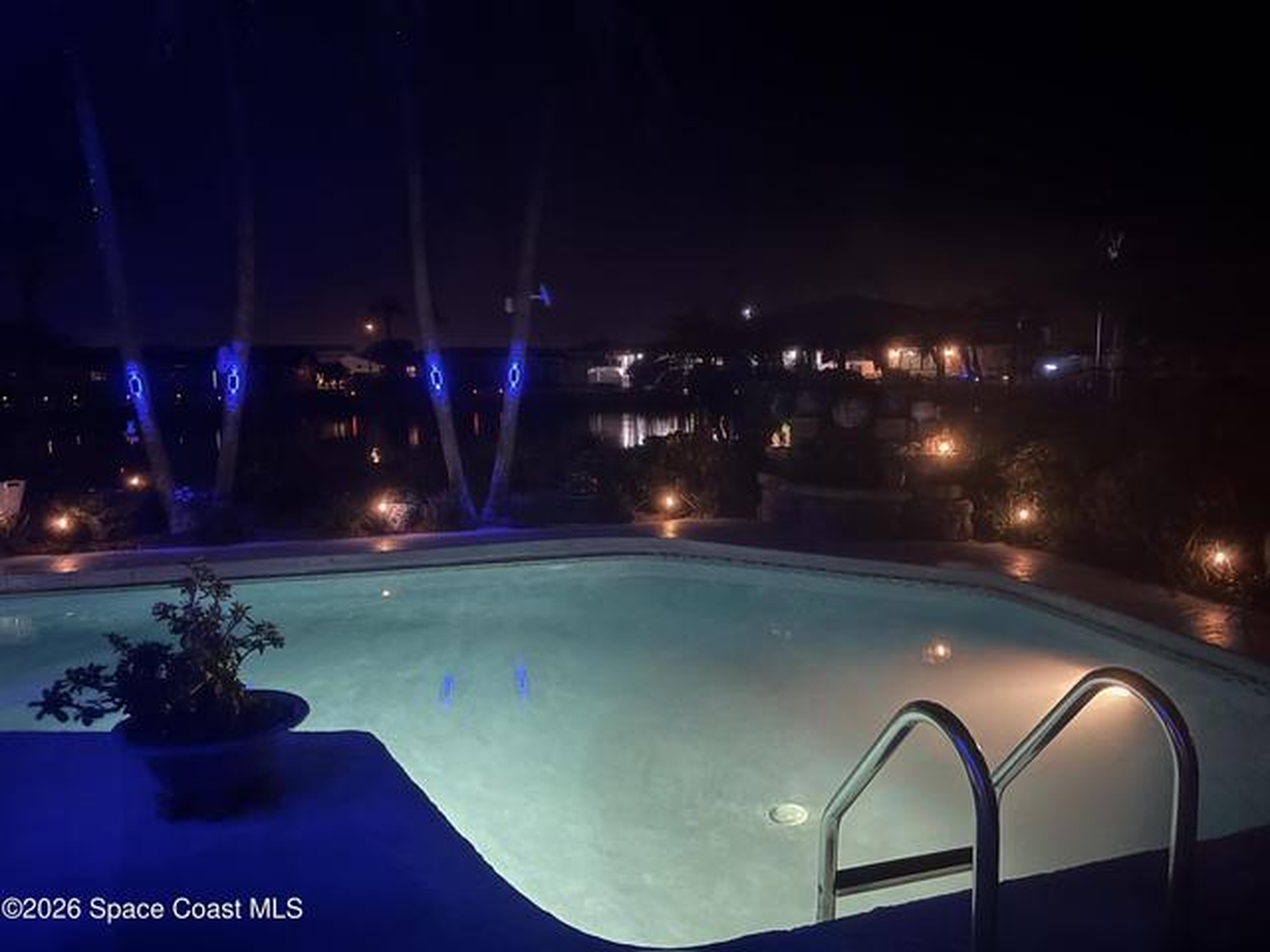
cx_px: 635
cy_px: 476
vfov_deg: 53.1
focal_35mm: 26
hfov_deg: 67.3
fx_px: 954
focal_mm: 5.96
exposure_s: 1/9
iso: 800
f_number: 1.6
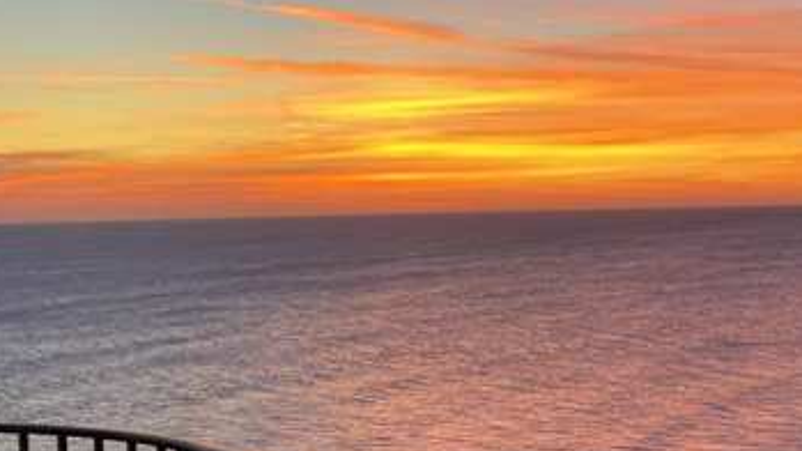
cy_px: 246
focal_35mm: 65
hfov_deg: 29.4
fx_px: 1382
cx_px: 869
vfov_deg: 18.5
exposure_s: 1/81
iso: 125
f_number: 1.8
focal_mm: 4.25
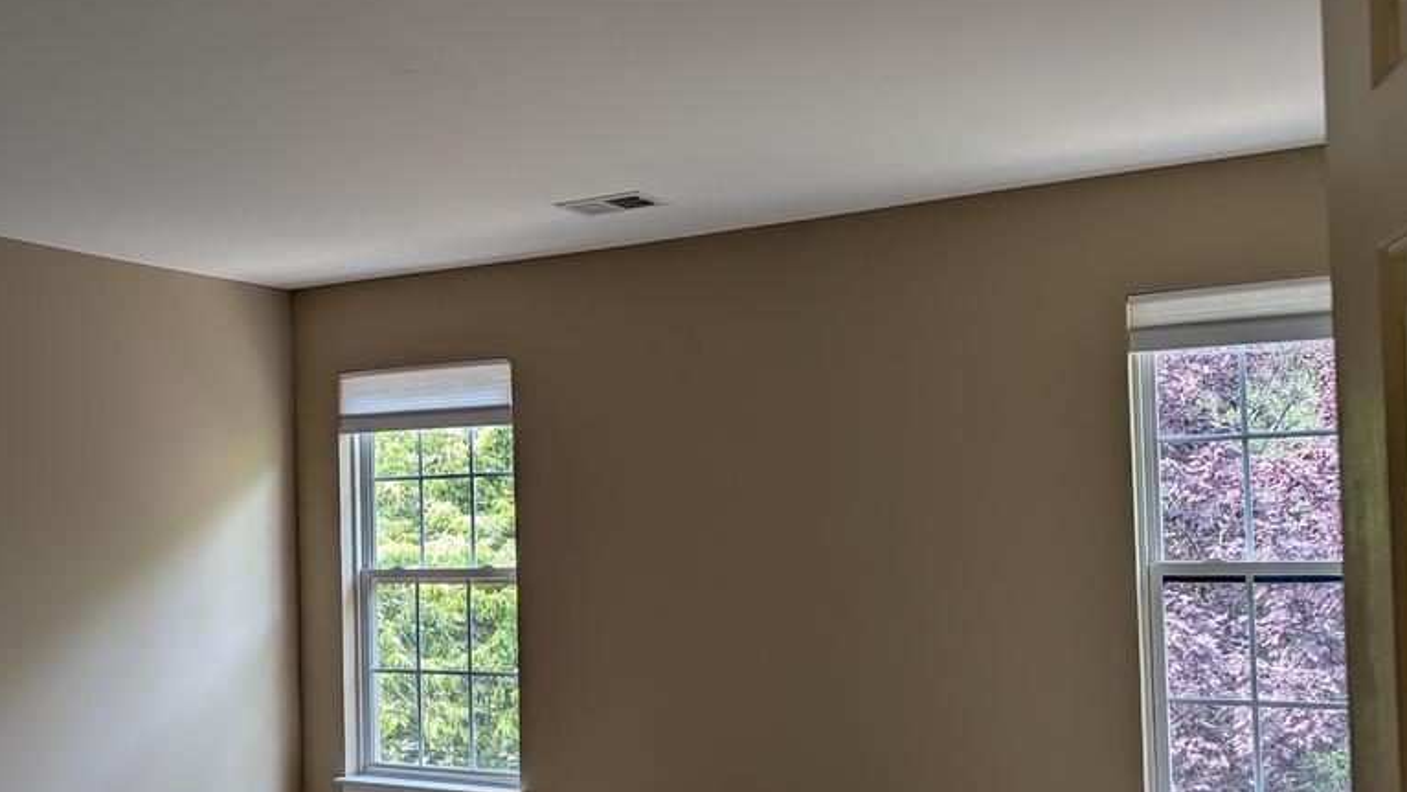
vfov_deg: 33.6
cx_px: 669
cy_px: 490
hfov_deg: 56.6
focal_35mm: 35
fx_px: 1306
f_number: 1.68
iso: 24
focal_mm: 6.9
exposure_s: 1/56.2
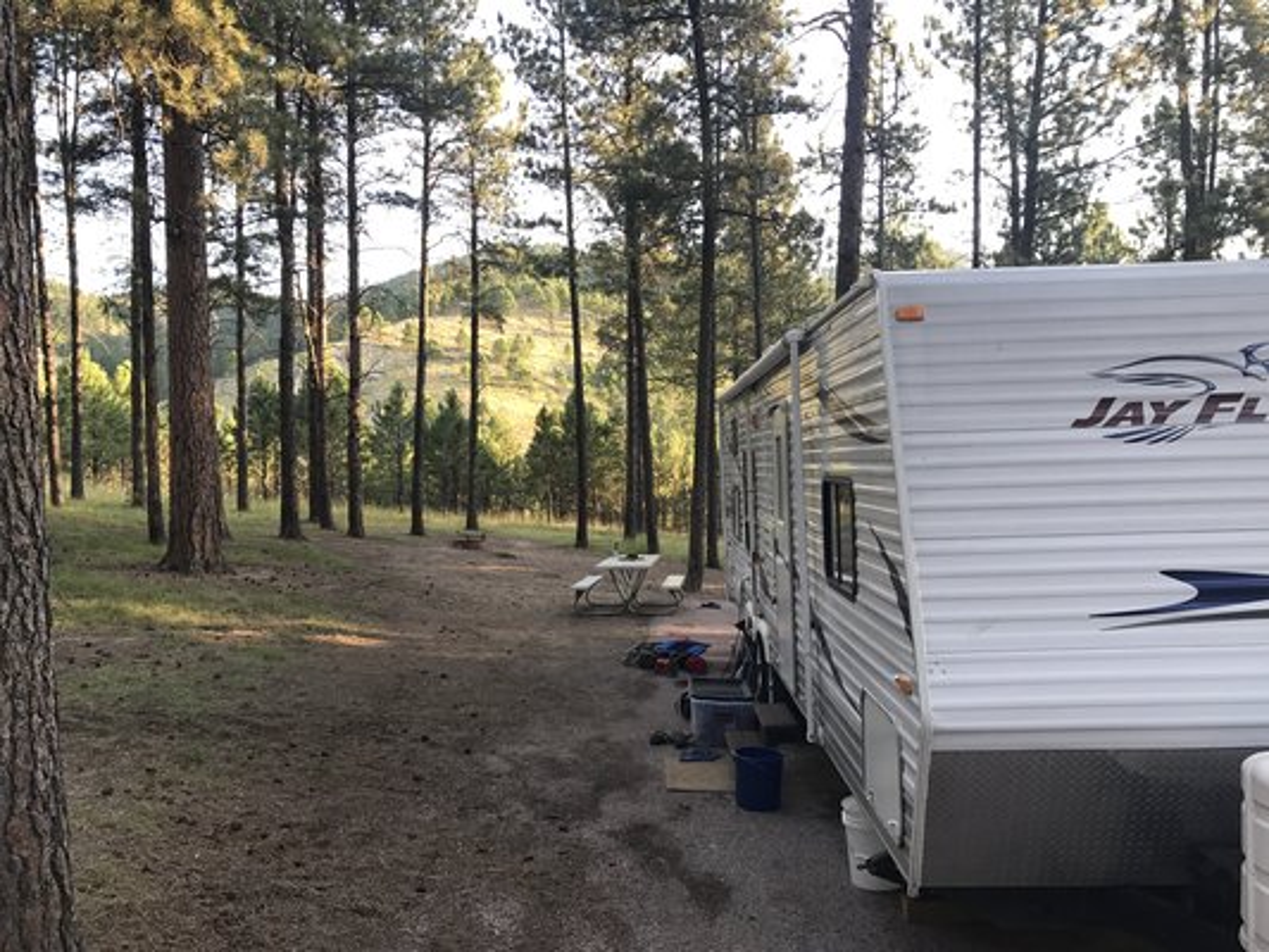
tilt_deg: -0.8
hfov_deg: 63.4
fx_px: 1027
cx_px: 634
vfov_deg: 49.8
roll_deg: +0.6
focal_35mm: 28
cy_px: 476
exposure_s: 1/120
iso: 25
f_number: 1.8
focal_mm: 3.99
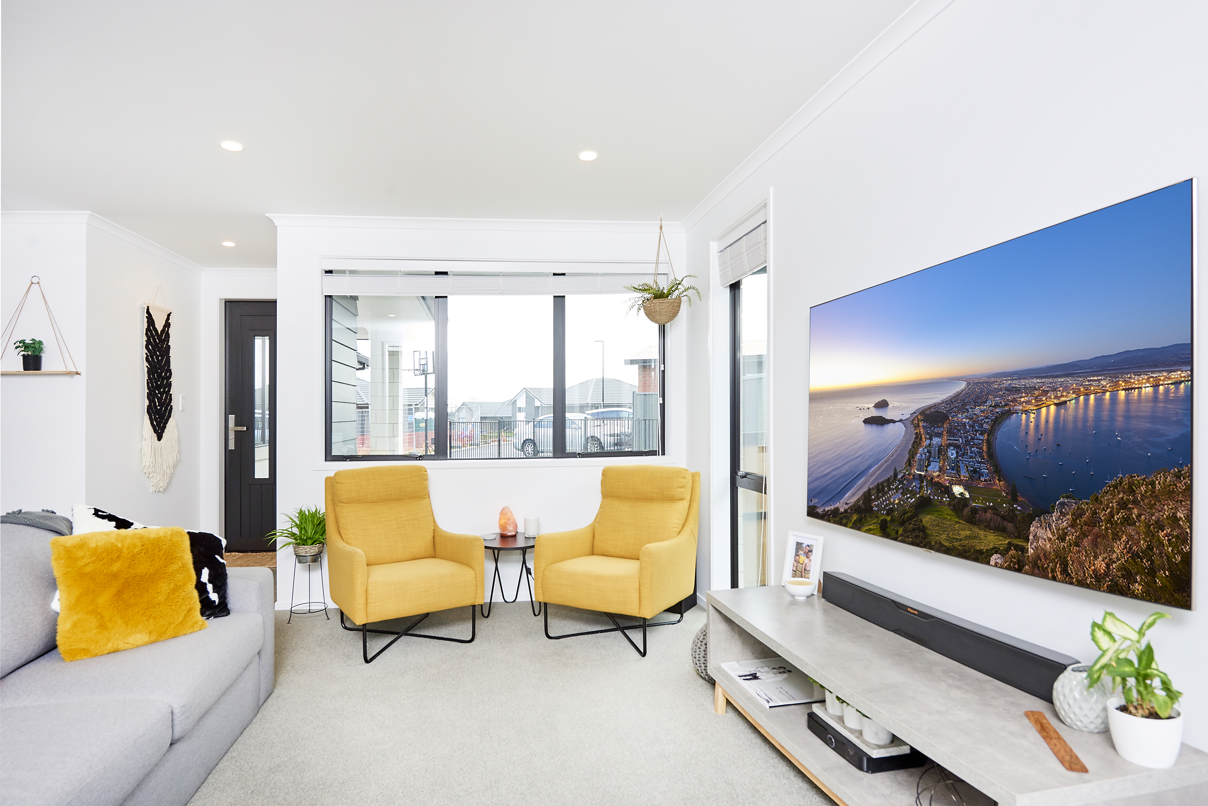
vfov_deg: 64.6
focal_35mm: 19
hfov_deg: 86.9
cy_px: 403
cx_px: 604
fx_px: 638
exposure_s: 1/100
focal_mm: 19
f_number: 8
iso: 800
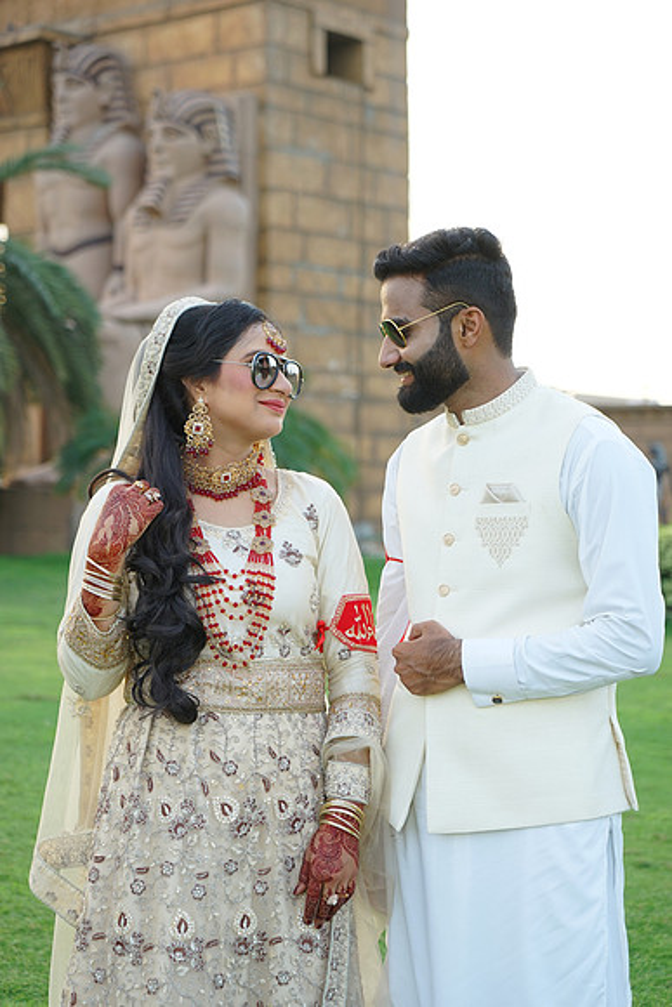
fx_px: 1819
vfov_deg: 31.0
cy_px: 504
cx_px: 336
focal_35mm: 65
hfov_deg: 20.9
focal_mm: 65
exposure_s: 1/200
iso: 320
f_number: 4
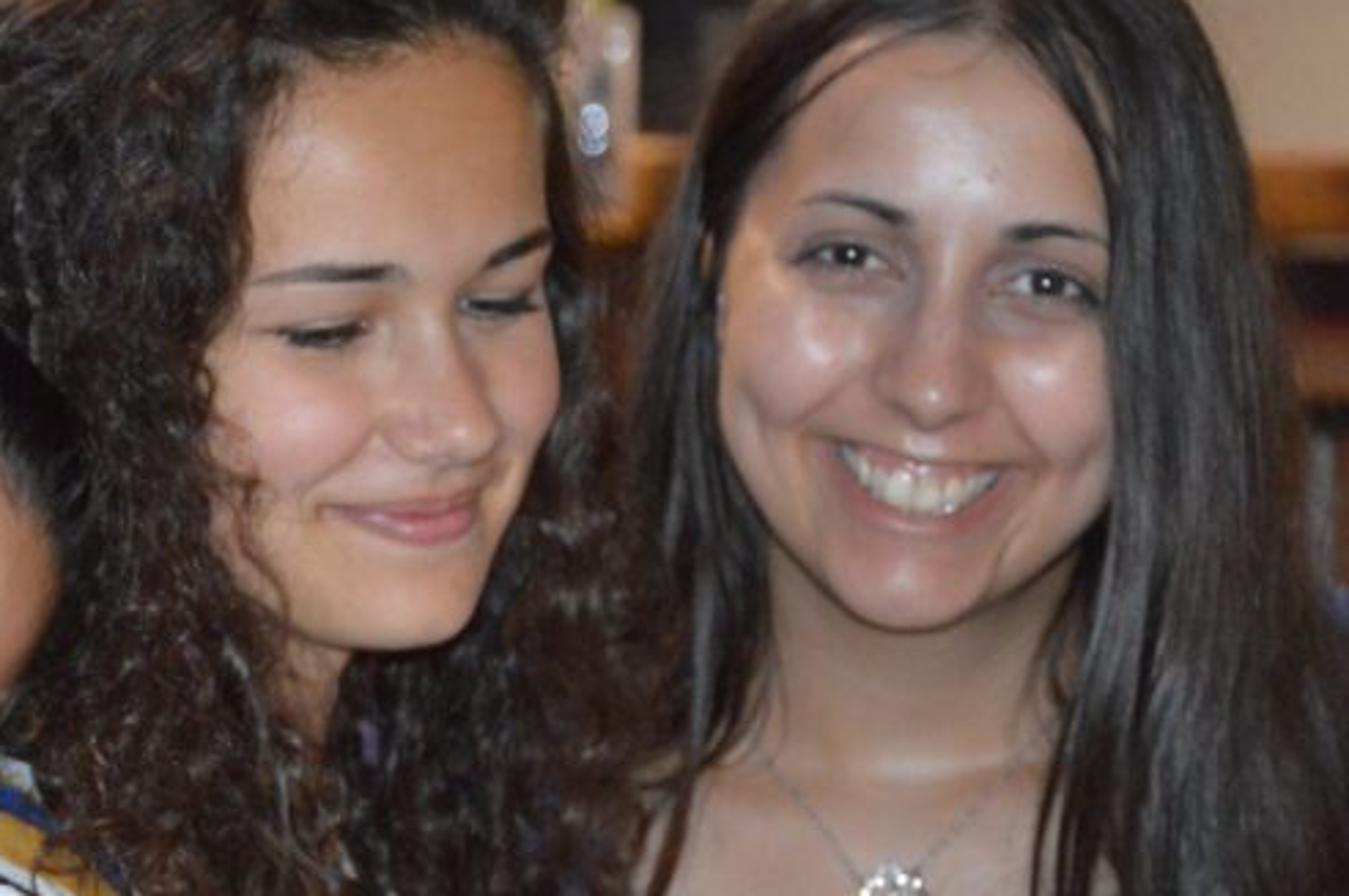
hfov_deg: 11.3
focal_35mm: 181
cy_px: 470
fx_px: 6776
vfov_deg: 7.6
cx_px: 121
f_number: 5
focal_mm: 58
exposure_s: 1/60
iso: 3200
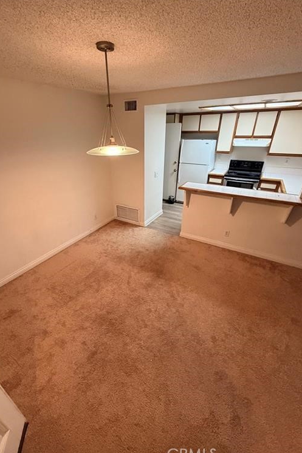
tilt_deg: -29.5
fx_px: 189
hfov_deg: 77.2
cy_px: 230
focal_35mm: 15
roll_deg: +1.7
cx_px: 140
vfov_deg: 100.4
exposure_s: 1/60
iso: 500
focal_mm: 2.22
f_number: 2.2
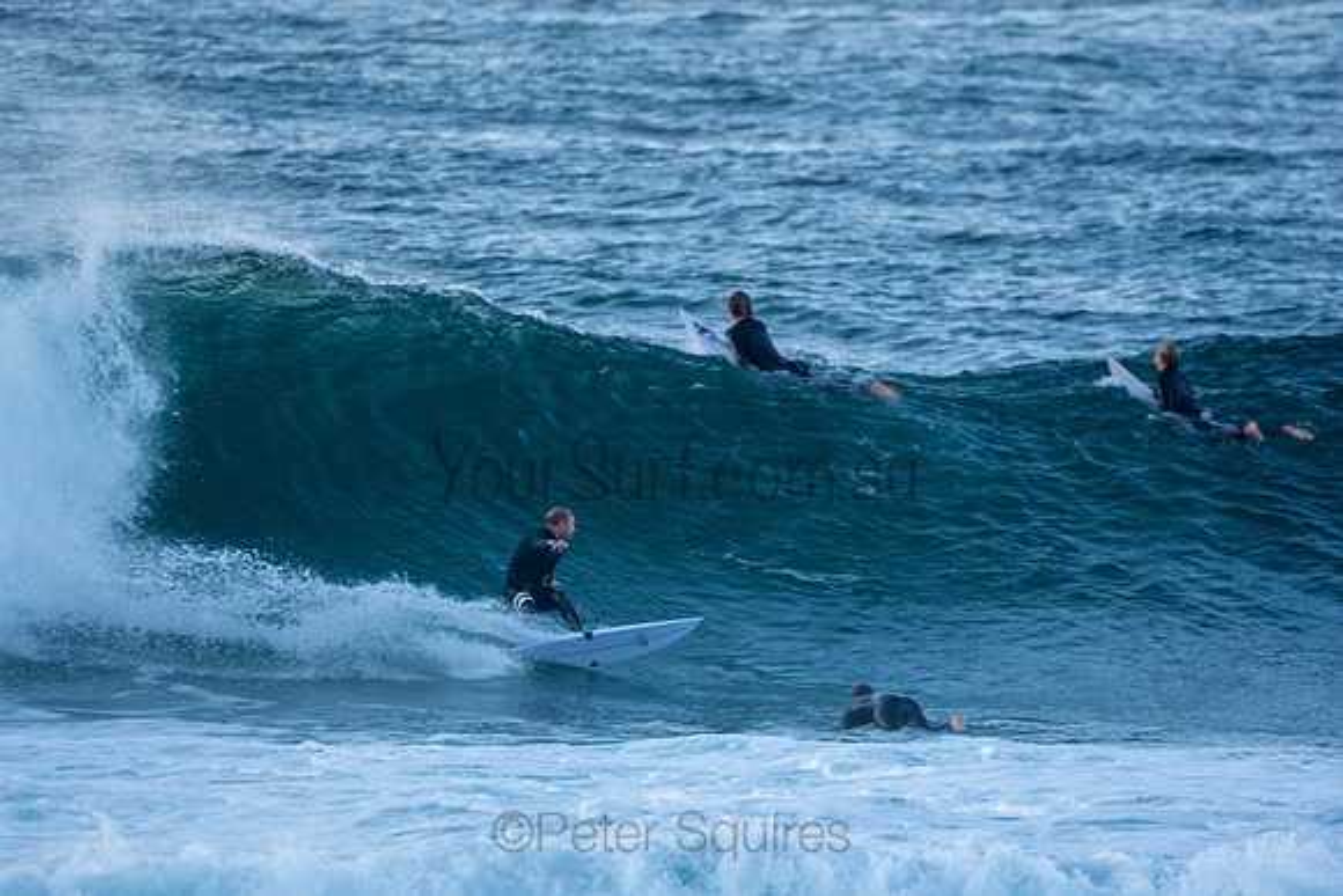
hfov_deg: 2.7
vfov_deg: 1.8
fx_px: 27984
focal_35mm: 750
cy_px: 448
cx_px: 672
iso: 450
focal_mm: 500
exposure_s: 1/400
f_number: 5.6
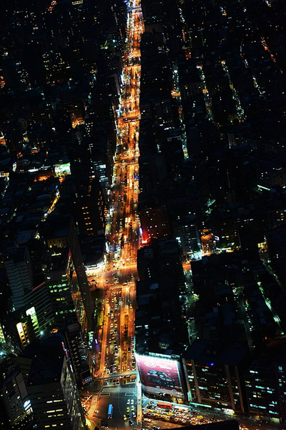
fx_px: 834
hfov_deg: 19.5
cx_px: 143
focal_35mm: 70
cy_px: 215
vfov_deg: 28.8
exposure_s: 1/25
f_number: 2.8
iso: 7200
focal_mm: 70
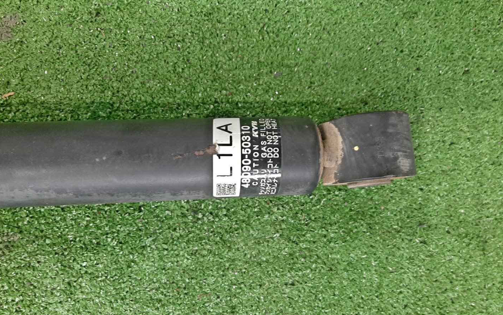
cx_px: 254
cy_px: 175
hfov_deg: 66.5
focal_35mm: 28
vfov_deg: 44.5
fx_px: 384
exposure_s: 1/33
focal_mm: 3.93
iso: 192
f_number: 1.7
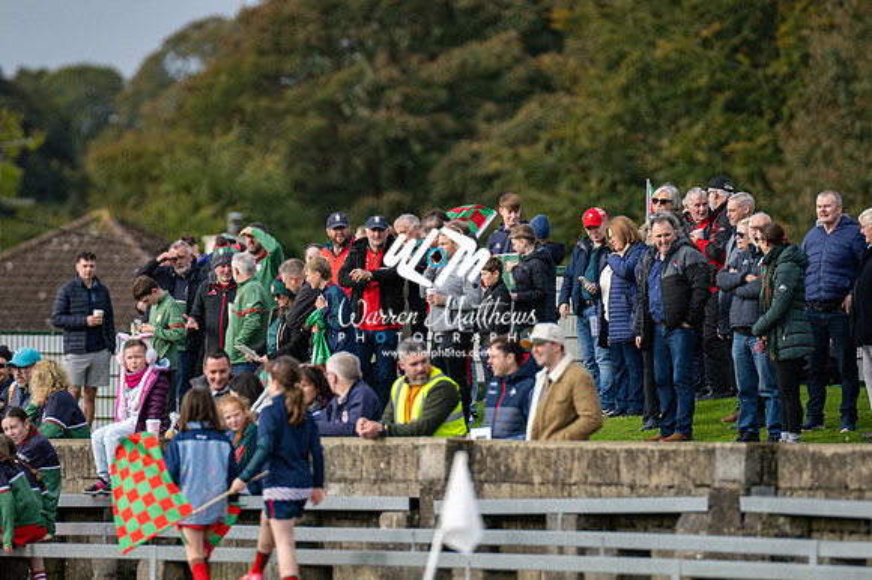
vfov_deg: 3.1
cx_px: 436
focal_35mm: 450
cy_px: 290
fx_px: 10893
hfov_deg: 4.6
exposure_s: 1/3200
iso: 250
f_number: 2.8
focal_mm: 300
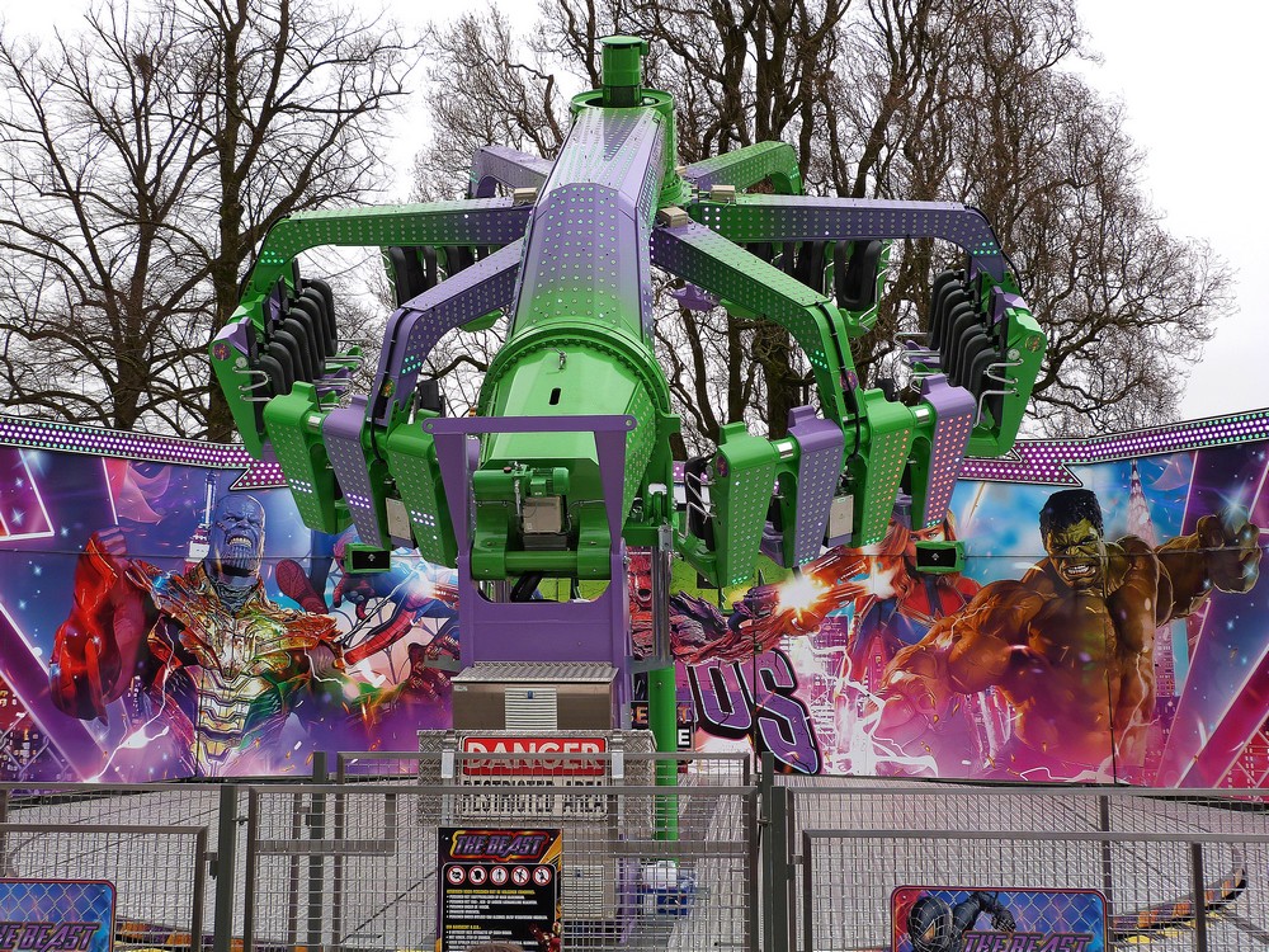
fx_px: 1540
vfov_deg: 34.3
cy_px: 476
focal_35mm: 42
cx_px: 634
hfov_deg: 44.8
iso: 125
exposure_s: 1/250
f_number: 4
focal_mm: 7.4
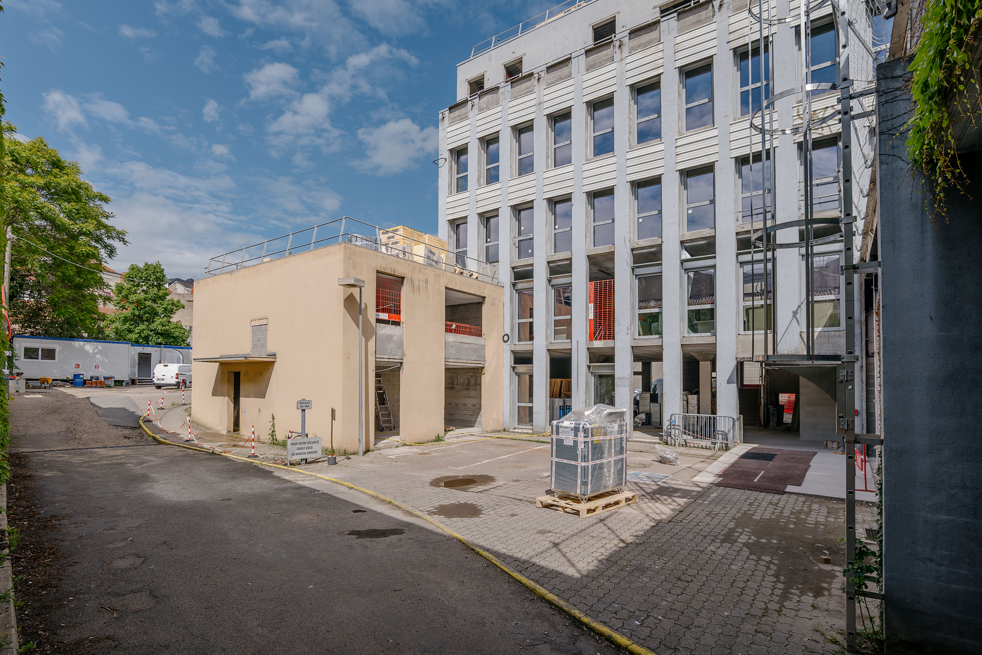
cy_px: 328
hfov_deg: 96.7
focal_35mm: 16
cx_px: 491
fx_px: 436
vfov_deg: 73.7
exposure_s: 1/640
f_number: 5.6
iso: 200
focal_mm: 16
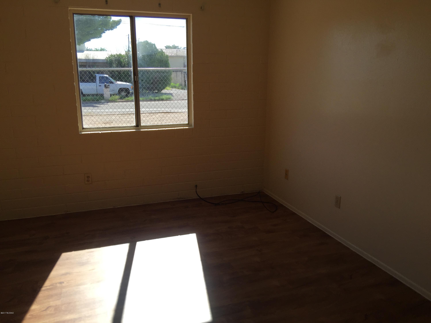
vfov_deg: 48.2
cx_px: 216
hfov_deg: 61.7
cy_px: 162
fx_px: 361
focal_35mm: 29
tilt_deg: -12.1
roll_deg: -1.9
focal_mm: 4.15
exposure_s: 1/842
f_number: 2.2
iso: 32
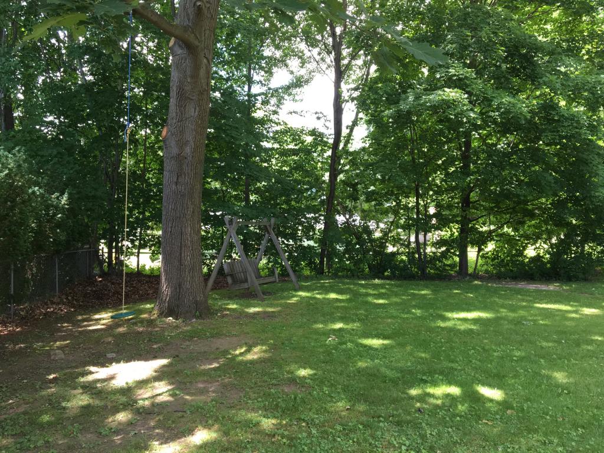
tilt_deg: +1.1
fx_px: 506
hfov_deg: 61.7
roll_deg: -1.3
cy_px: 226
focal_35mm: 29
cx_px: 302
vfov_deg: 48.2
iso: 40
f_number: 2.2
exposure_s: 1/120
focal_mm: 4.15
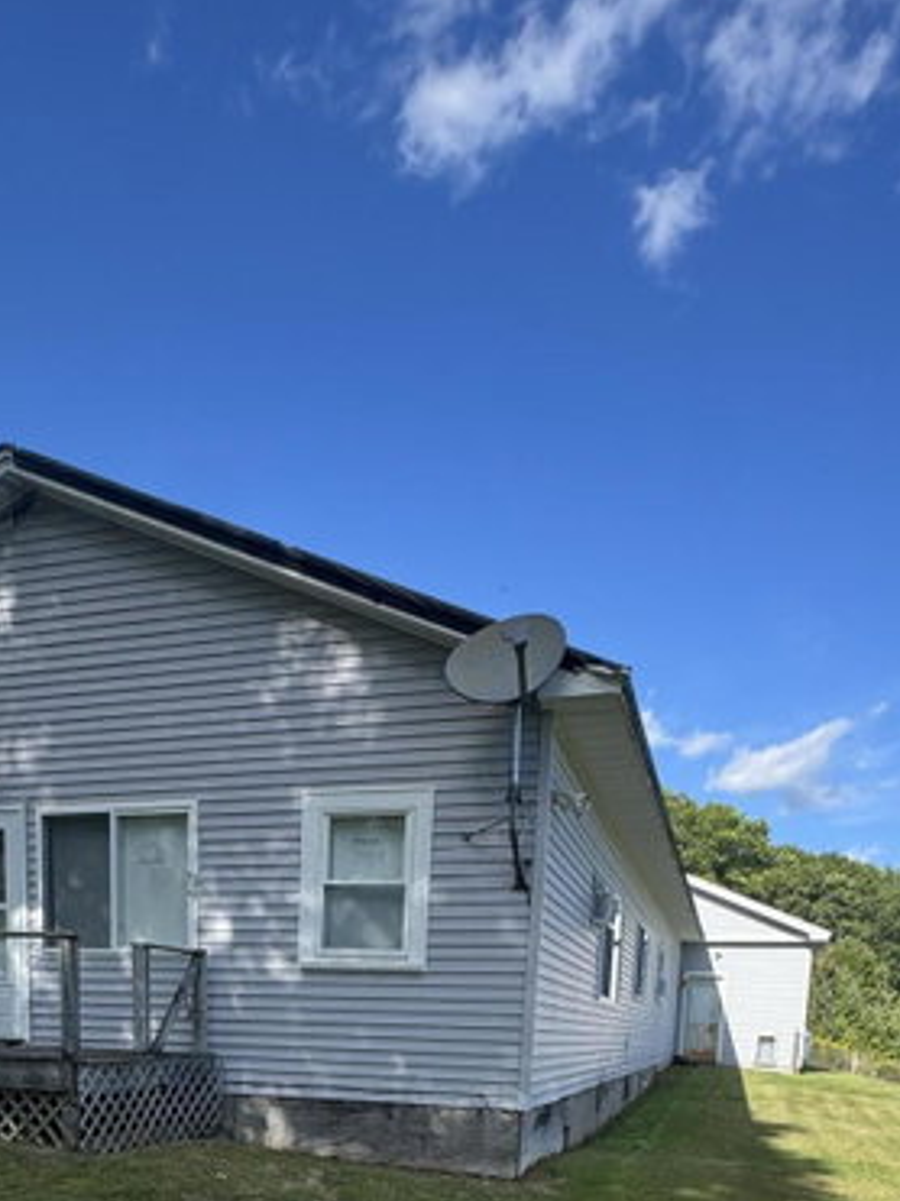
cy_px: 1178
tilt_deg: -7.1
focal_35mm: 29
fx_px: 1006
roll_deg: -0.8
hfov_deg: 48.1
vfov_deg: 50.8
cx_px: 388
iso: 40
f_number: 2.2
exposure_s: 1/596
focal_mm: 2.22
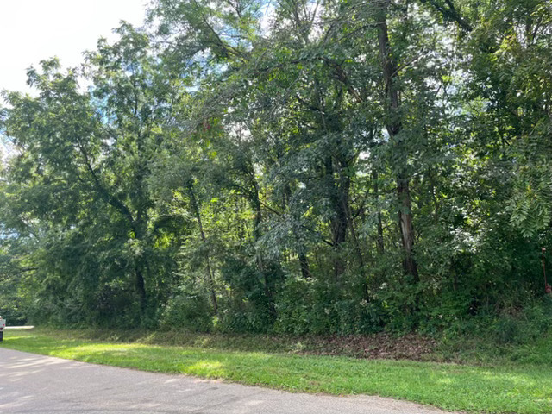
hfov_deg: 67.3
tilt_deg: +8.6
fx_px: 415
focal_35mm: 26
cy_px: 207
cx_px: 276
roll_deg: +2.7
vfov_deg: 53.1
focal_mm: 5.1
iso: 50
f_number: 1.6
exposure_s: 1/326
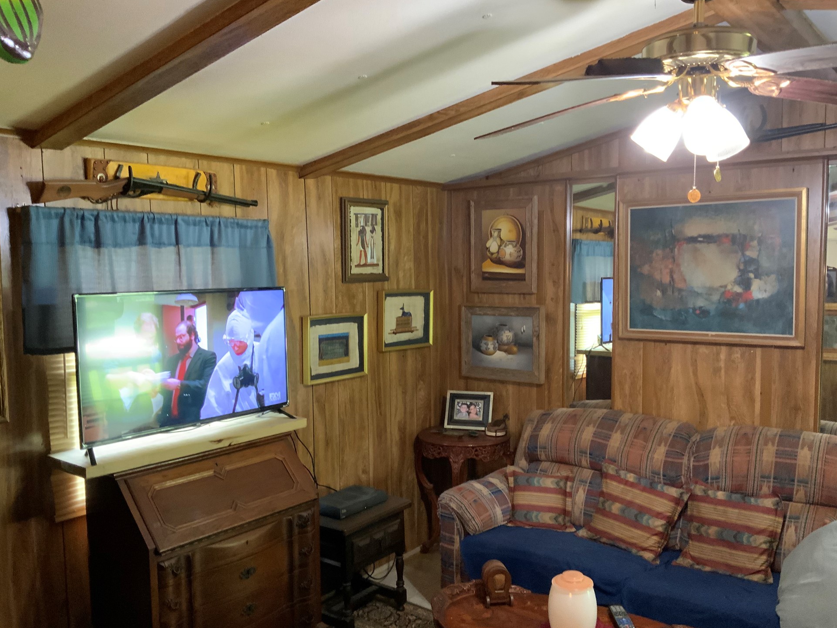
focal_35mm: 31
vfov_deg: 45.4
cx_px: 432
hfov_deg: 58.3
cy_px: 327
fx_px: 750
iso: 320
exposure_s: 1/30
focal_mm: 3
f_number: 1.8
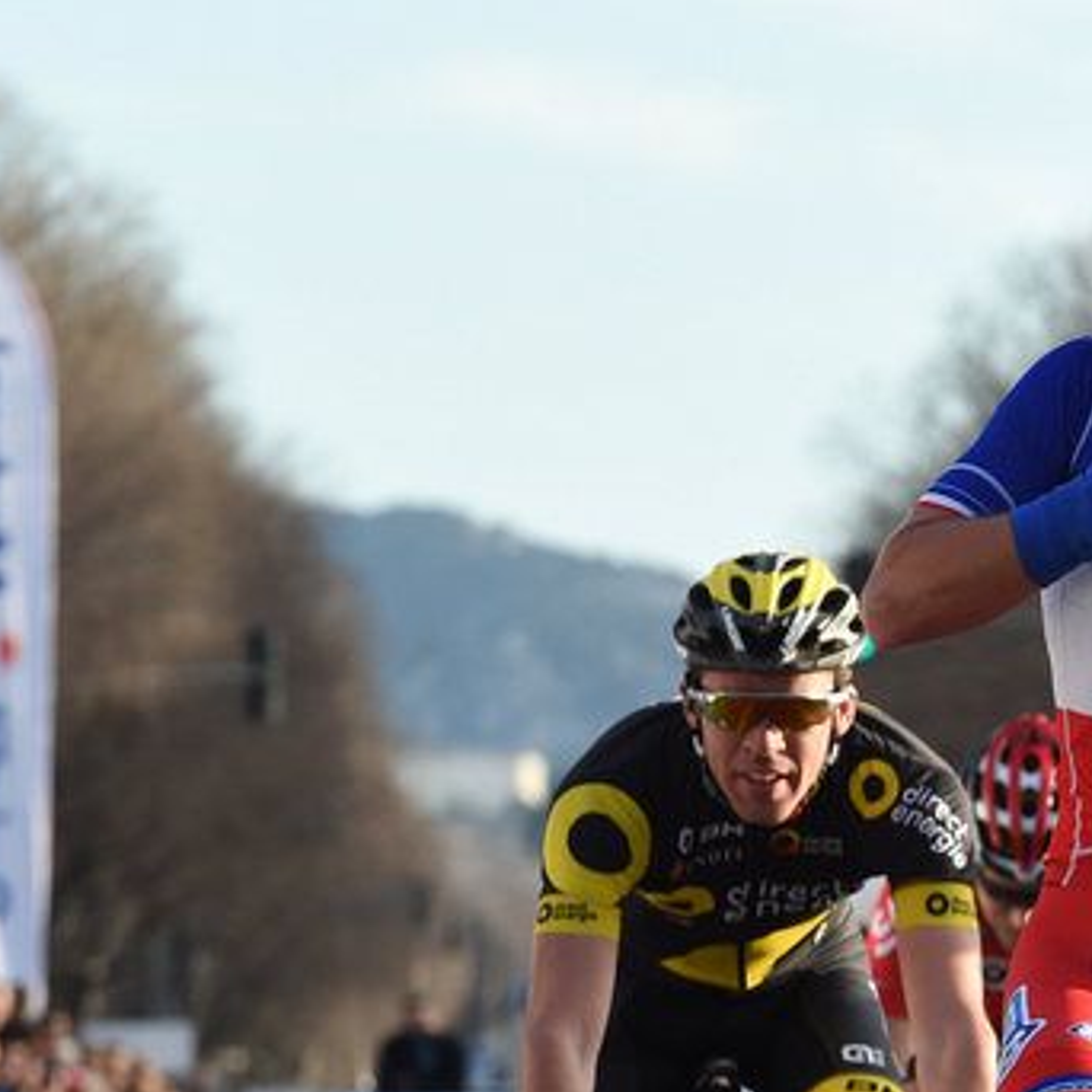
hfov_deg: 3.6
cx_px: 1248
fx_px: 17238
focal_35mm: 483
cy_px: 624
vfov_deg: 3.6
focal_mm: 190
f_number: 9
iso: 1000
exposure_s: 1/1000
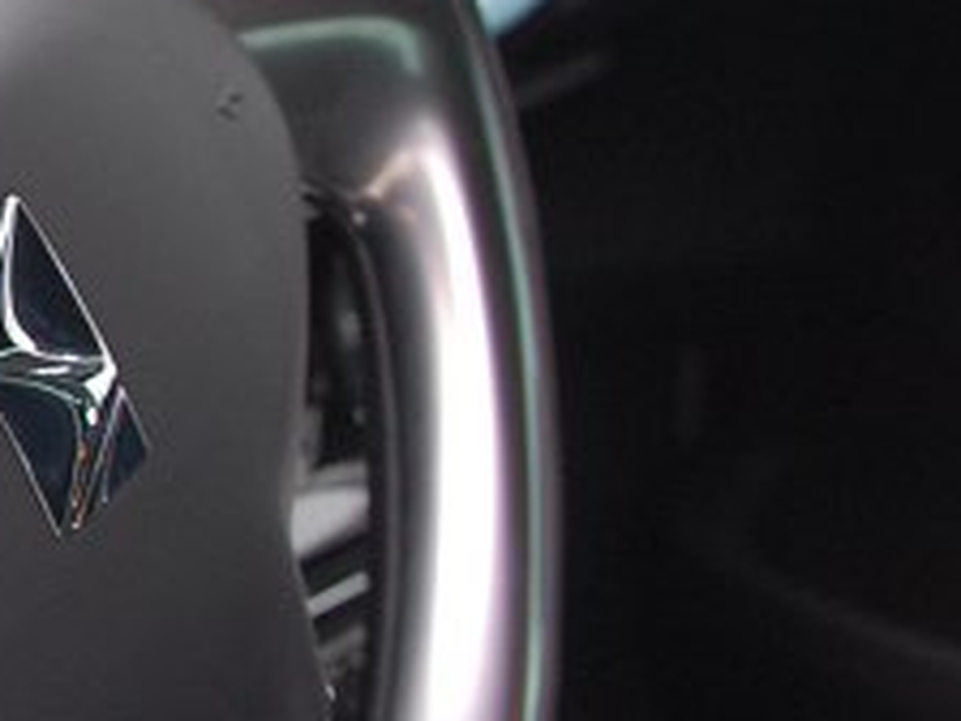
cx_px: -819
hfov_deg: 12.4
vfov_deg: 10.2
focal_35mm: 145
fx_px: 4025
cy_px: 225
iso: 400
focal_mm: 22
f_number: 4.5
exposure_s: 1/80
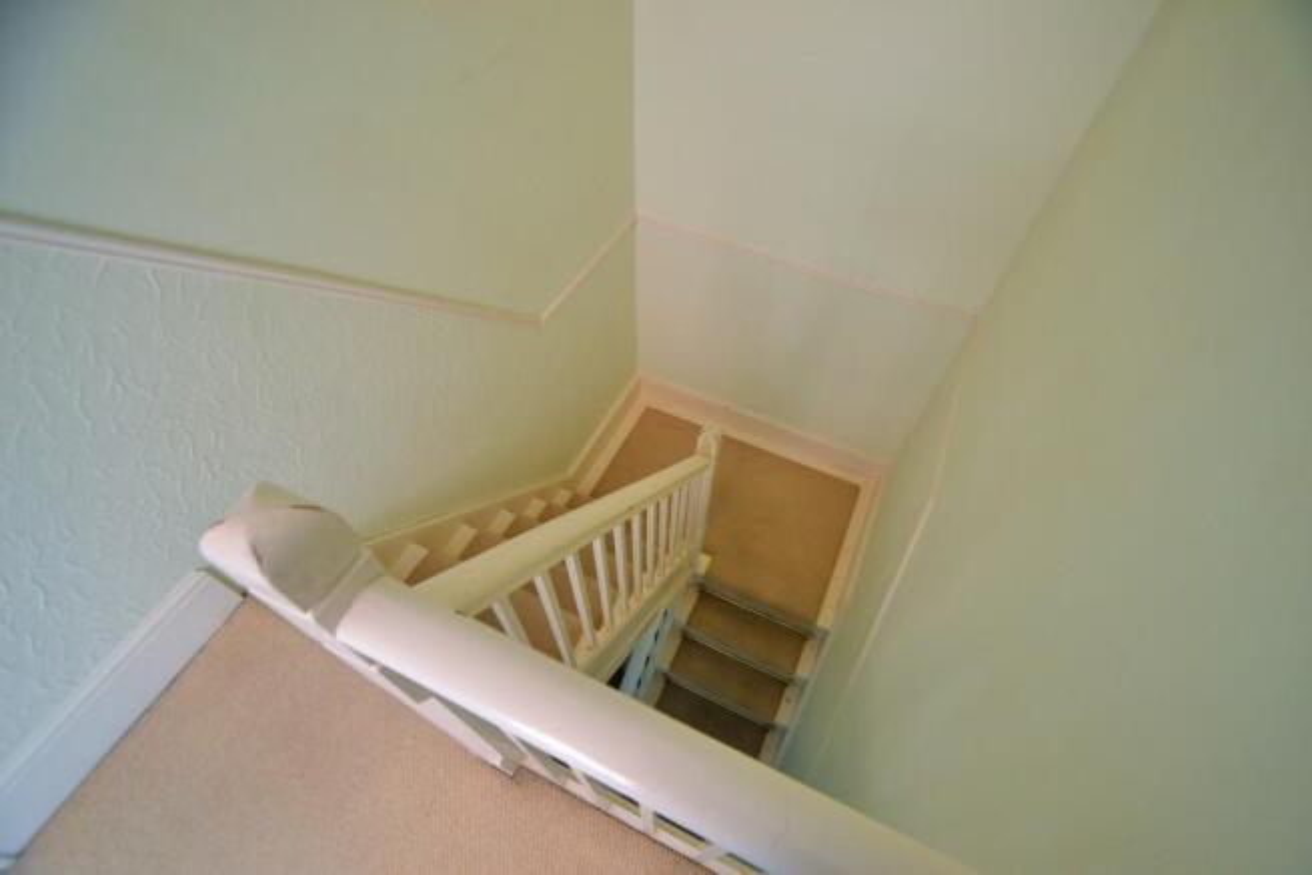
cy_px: 438
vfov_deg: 77.4
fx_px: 547
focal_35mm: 15
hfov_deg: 100.4
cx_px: 656
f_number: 3.5
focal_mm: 10
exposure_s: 1/60
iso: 800
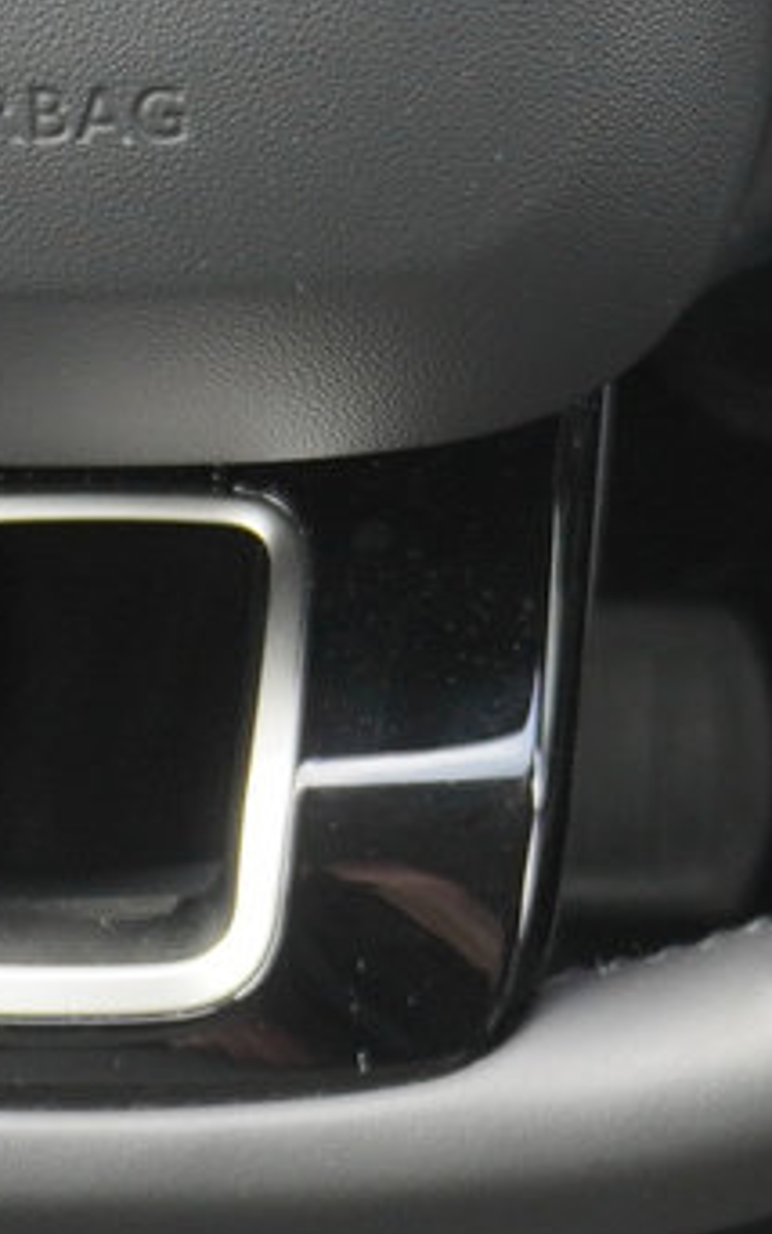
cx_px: 1043
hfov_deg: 9.0
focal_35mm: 143
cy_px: -173
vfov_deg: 14.2
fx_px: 4810
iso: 320
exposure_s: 1/30
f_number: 3.5
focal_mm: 16
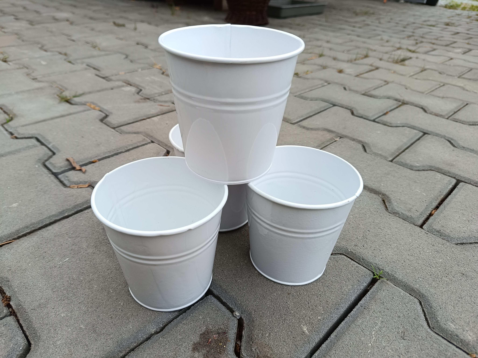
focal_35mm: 24
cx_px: 239
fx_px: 331
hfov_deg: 71.6
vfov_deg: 56.8
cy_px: 179
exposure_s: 1/141
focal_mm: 5.59
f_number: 1.88
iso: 51
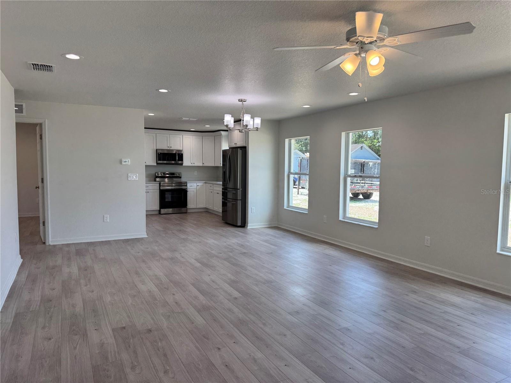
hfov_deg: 71.6
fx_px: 354
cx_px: 256
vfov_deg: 56.8
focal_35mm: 24
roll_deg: -1.2
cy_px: 192
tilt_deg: -4.7
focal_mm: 6.76
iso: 80
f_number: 1.78
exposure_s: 1/372
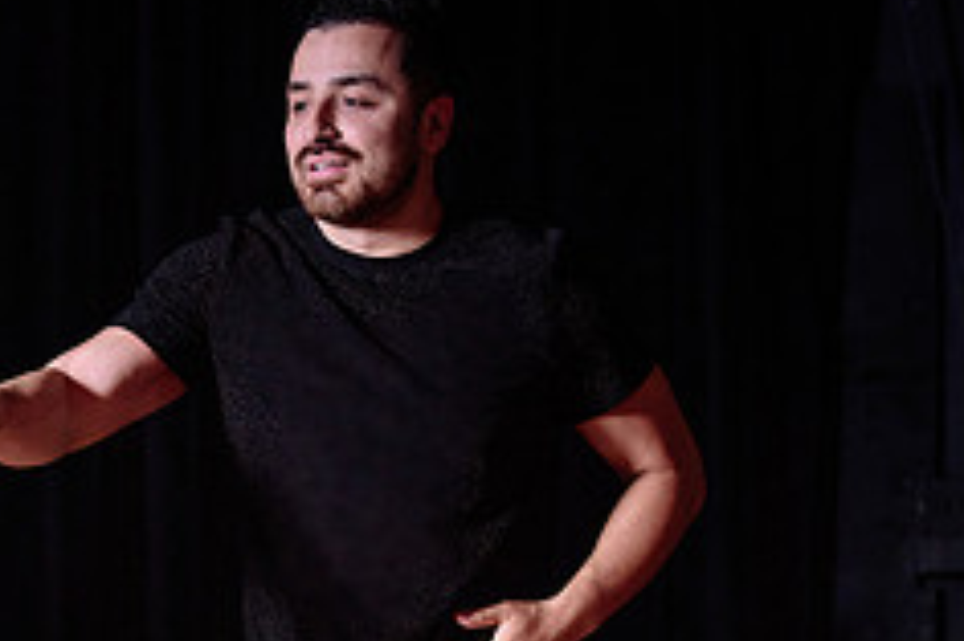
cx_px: 90
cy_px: 783
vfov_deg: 4.2
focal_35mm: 329
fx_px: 8803
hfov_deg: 6.3
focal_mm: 110
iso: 400
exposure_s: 1/160
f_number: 3.2
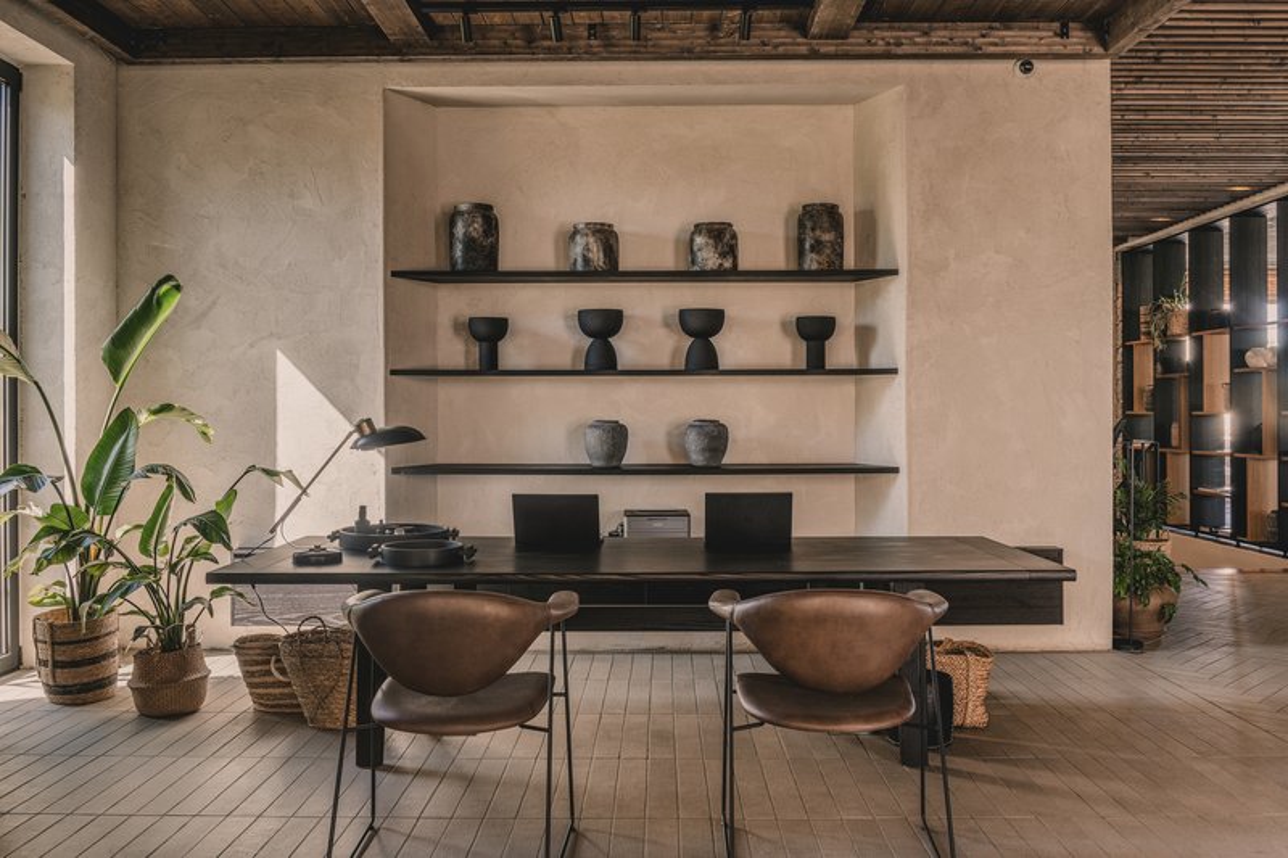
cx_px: 644
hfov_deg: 60.3
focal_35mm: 31
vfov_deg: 42.3
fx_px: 1109
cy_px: 429
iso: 64
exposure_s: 1/15
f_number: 11
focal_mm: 31
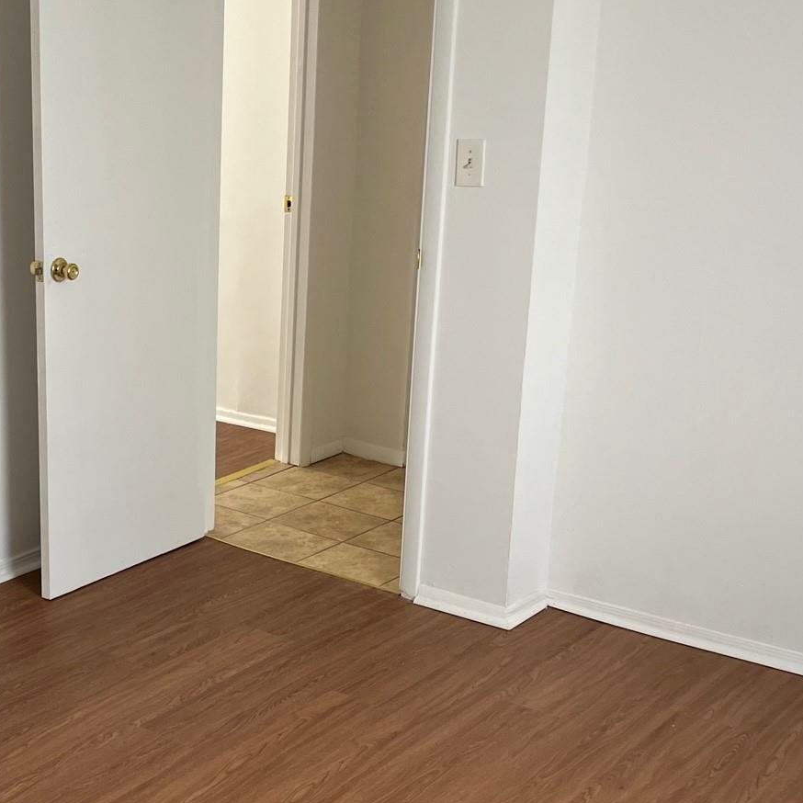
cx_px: 23
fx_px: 1391
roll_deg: +1.1
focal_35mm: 53
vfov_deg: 32.2
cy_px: 443
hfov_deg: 30.2
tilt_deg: -16.2
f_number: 1.6
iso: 125
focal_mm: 5.1
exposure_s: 1/121
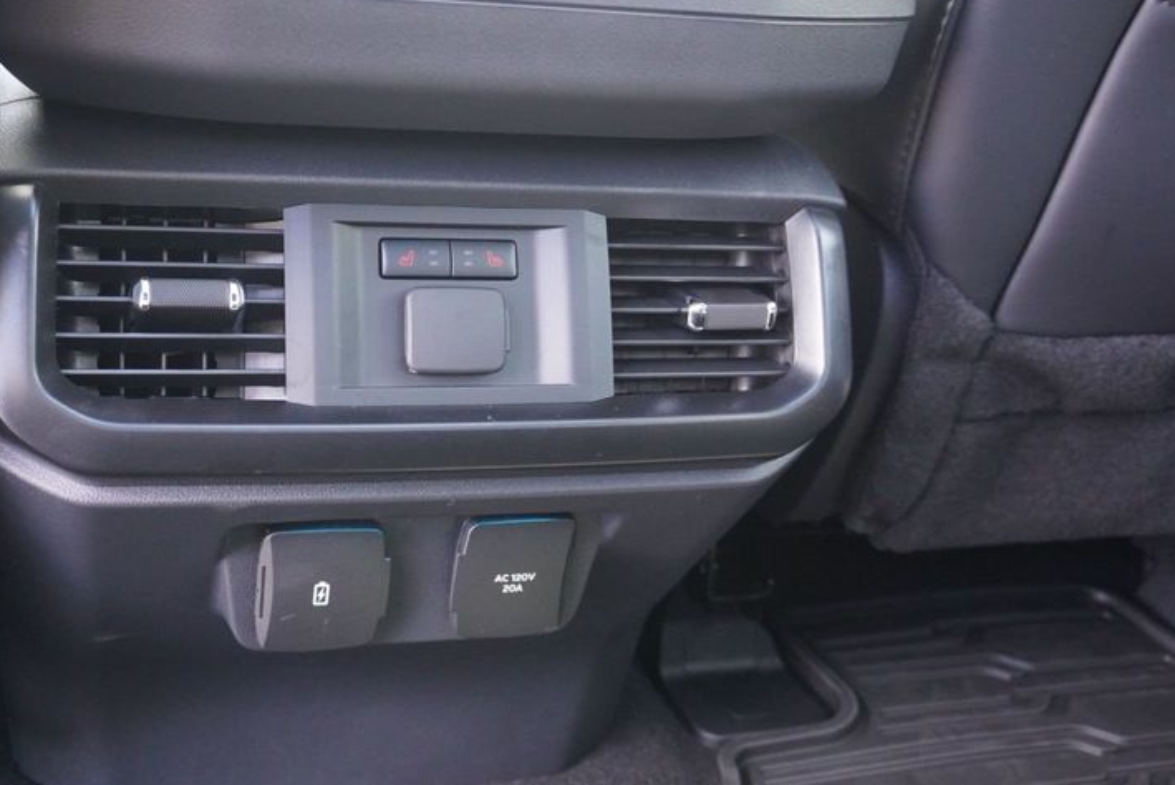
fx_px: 1274
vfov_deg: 34.1
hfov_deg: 48.9
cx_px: 418
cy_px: 303
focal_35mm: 39
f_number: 3.5
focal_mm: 18
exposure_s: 1/160
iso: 2500
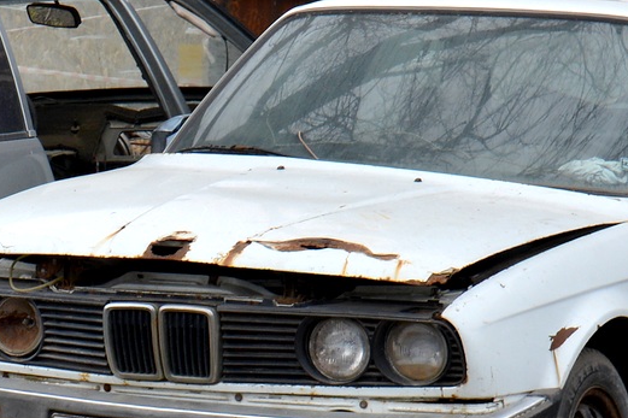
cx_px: 218
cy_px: 43
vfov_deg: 8.3
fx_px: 2860
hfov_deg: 12.5
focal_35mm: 164
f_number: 6.3
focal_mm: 38
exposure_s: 1/160
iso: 200
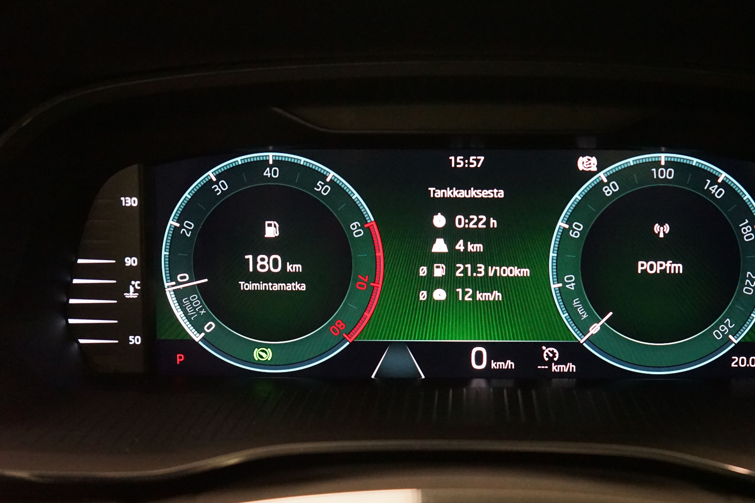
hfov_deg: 38.7
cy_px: 237
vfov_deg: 26.5
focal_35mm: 51
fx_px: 1069
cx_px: 465
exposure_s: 1/50
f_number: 4.5
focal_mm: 41
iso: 6400
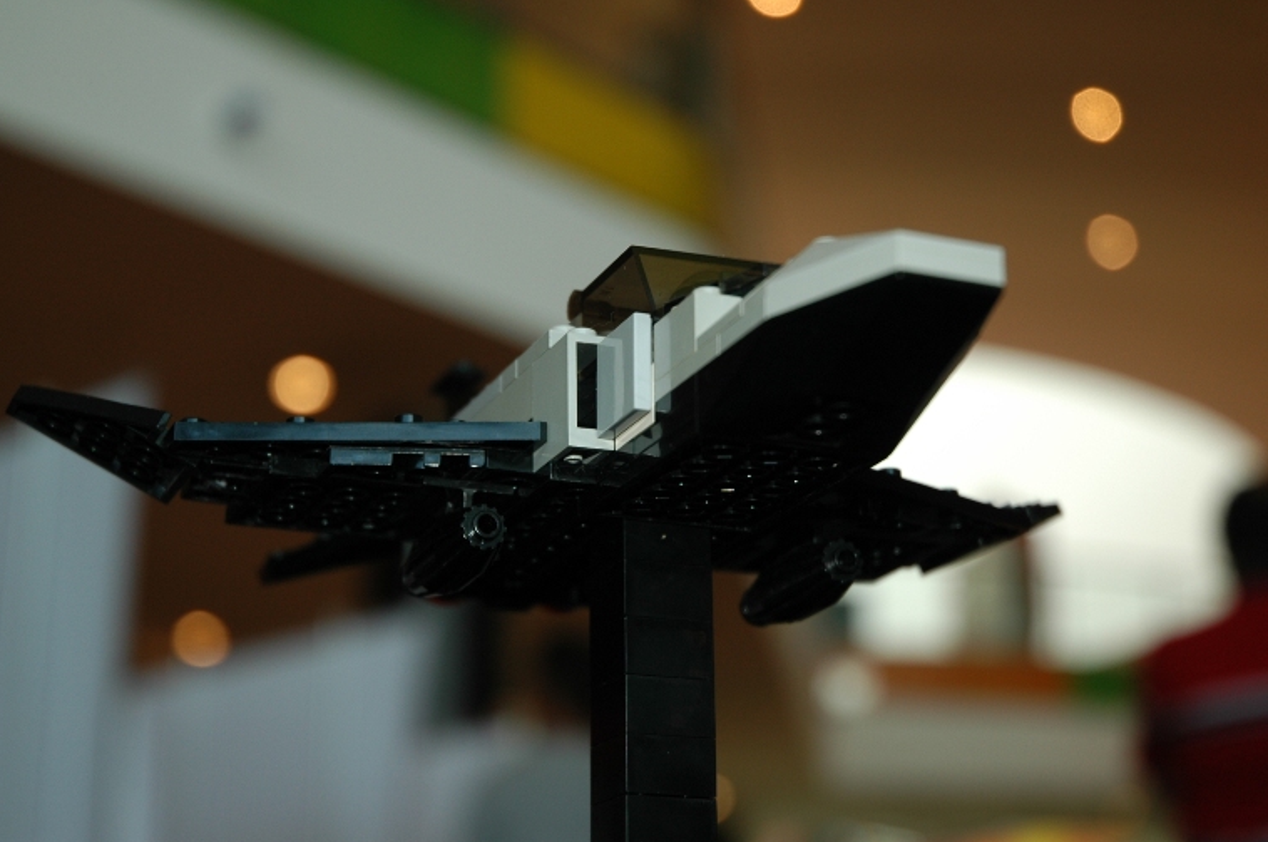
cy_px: 404
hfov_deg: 26.7
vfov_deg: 17.9
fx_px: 2673
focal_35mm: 76
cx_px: 606
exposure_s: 1/60
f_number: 4.5
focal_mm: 48
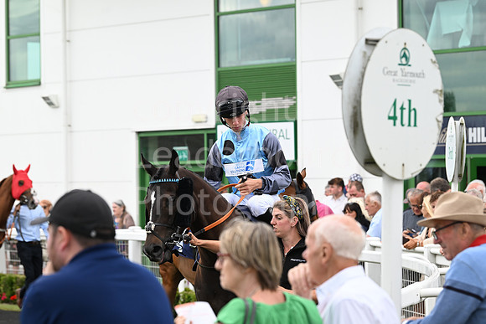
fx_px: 1890
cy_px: 162
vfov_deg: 9.8
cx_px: 243
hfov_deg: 14.7
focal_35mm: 140
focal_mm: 140
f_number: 5.6
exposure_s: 1/640
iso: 640
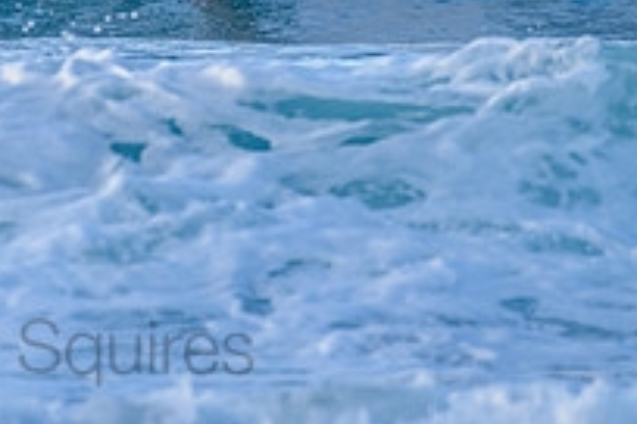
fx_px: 30892
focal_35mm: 1746
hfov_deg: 1.2
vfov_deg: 0.8
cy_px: -158
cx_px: 217
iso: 400
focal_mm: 500
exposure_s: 1/1250
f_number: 5.6
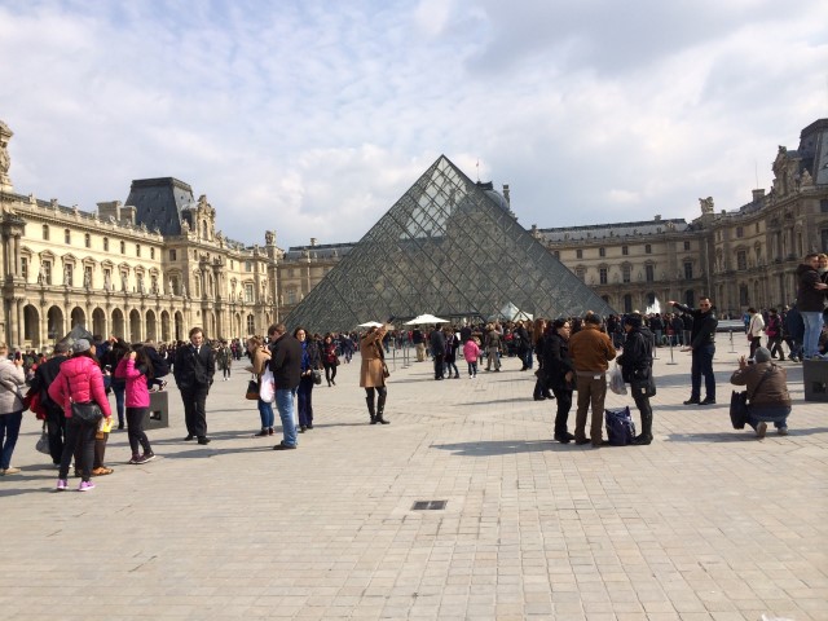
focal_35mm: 30
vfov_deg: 46.8
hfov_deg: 60.0
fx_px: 718
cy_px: 310
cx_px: 414
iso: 40
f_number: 2.2
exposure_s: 1/3425
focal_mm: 4.12
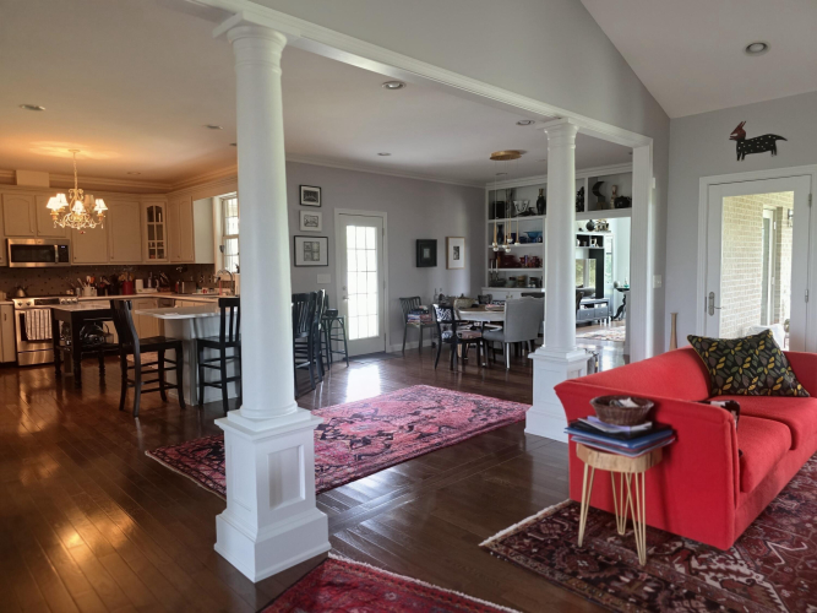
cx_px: 408
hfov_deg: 73.9
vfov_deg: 58.9
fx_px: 543
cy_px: 306
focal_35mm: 23
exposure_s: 1/120
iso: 400
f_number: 1.7
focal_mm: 6.3
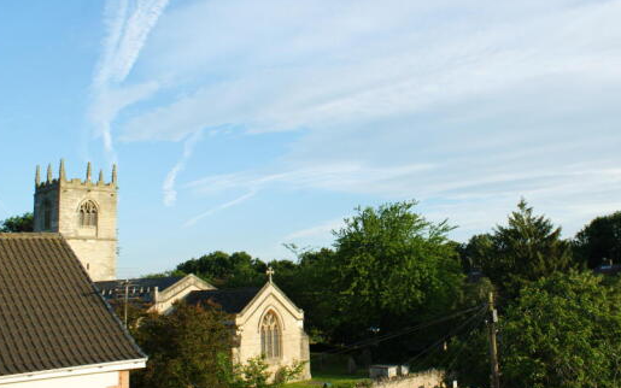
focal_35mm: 35
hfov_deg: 54.8
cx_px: 380
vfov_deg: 36.3
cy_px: 174
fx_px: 592
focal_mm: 18
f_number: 9
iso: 100
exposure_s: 1/80
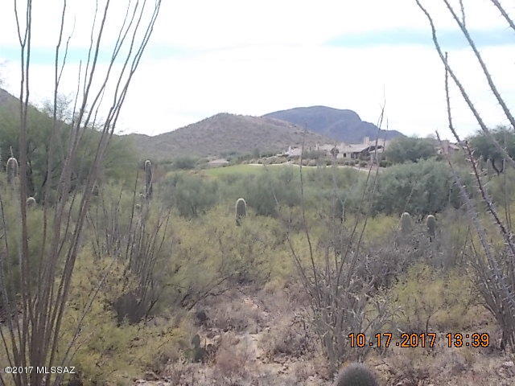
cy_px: 193
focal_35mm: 50
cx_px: 258
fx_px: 744
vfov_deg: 29.1
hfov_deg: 38.2
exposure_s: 1/400
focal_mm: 9
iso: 80
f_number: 4.5
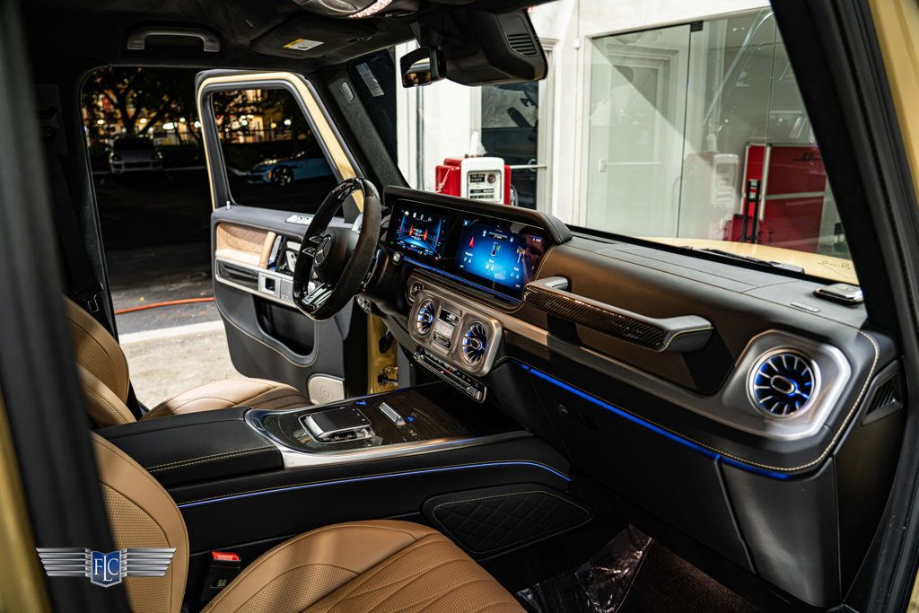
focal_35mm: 24
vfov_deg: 53.1
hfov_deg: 73.7
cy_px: 306
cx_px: 460
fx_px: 613
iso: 1600
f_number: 4
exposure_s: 1/60
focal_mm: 24
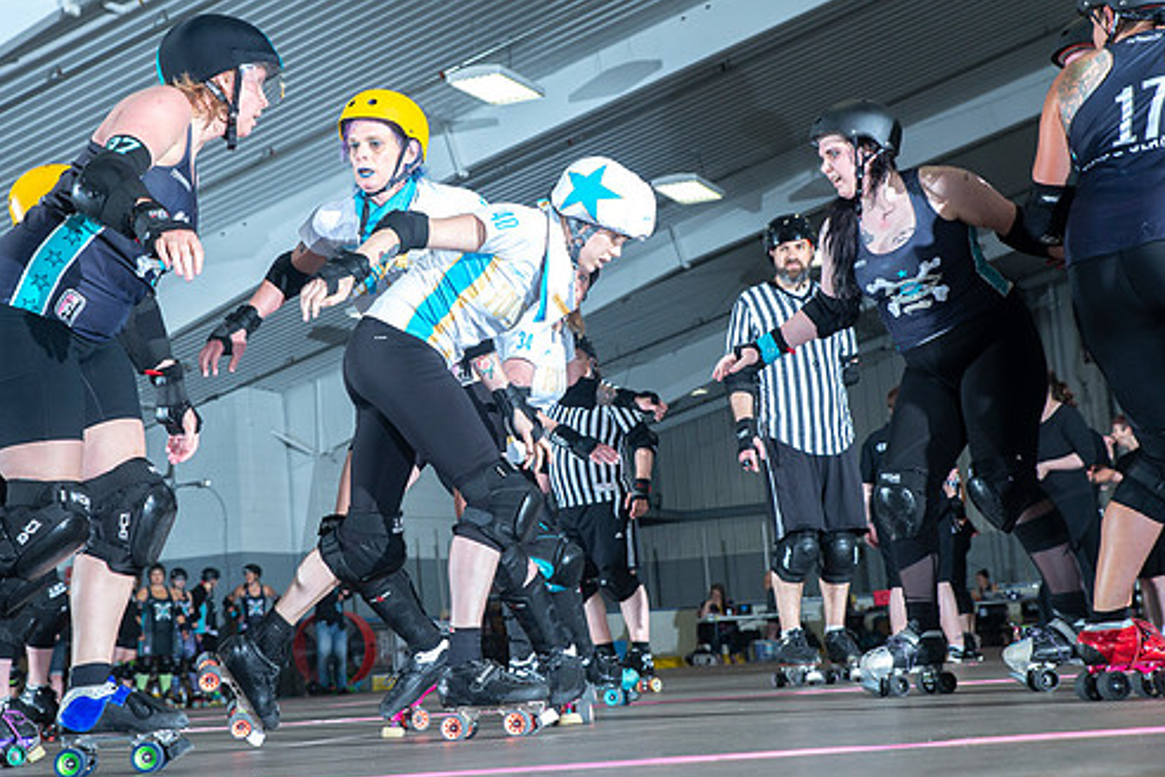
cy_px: 335
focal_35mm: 66
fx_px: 2136
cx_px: 497
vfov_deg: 20.6
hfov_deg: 30.5
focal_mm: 56
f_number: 7.1
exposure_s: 1/160
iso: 800
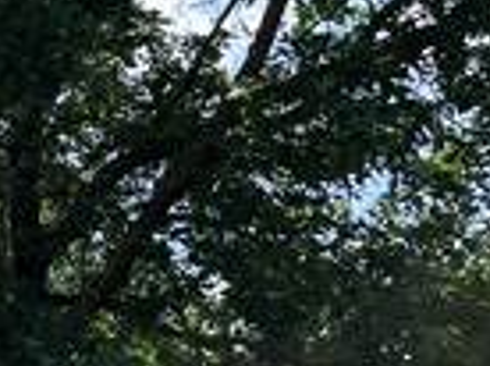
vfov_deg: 9.7
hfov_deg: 10.4
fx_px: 2134
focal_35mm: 151
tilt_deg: +11.8
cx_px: -859
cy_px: 355
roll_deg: -0.7
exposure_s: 1/4651
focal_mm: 5.1
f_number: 1.6
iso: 50
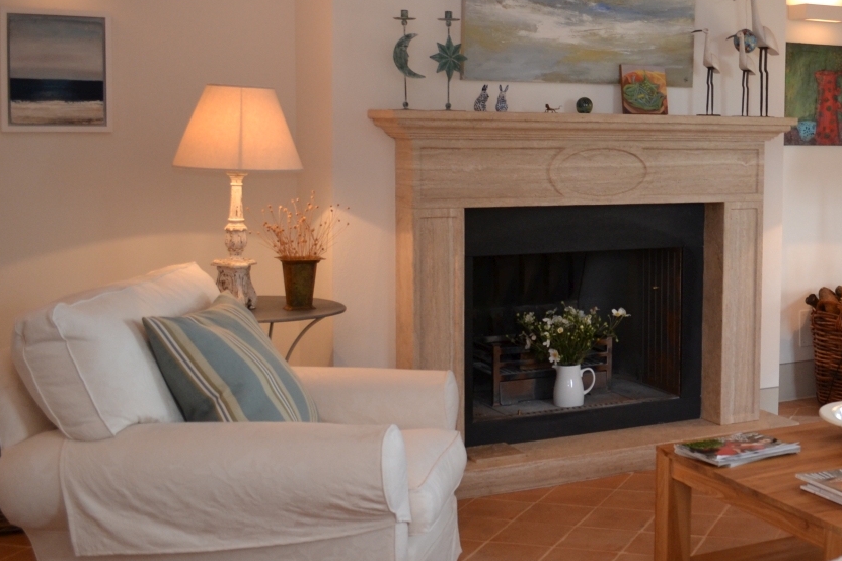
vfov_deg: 25.9
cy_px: 205
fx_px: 1216
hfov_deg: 35.4
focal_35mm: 52
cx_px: 793
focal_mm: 18
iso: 450
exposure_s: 1/60
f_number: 3.5
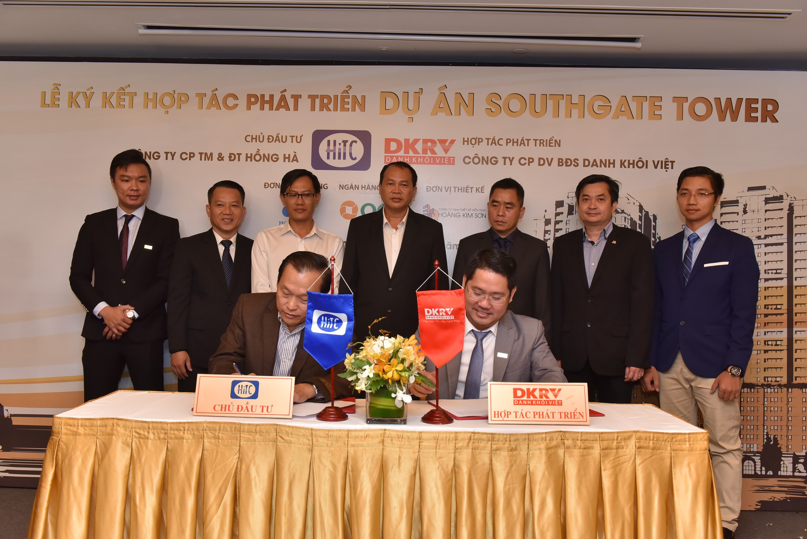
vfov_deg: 41.1
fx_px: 718
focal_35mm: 32
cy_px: 270
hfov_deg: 58.7
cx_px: 404
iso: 800
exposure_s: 1/125
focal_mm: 32
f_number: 5.6
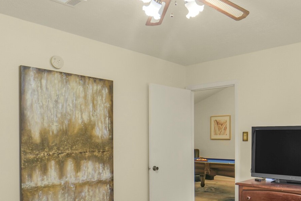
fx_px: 284
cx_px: 190
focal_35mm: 34
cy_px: 138
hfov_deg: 55.1
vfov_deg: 38.3
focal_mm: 14
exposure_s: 1/4
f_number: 11
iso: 500
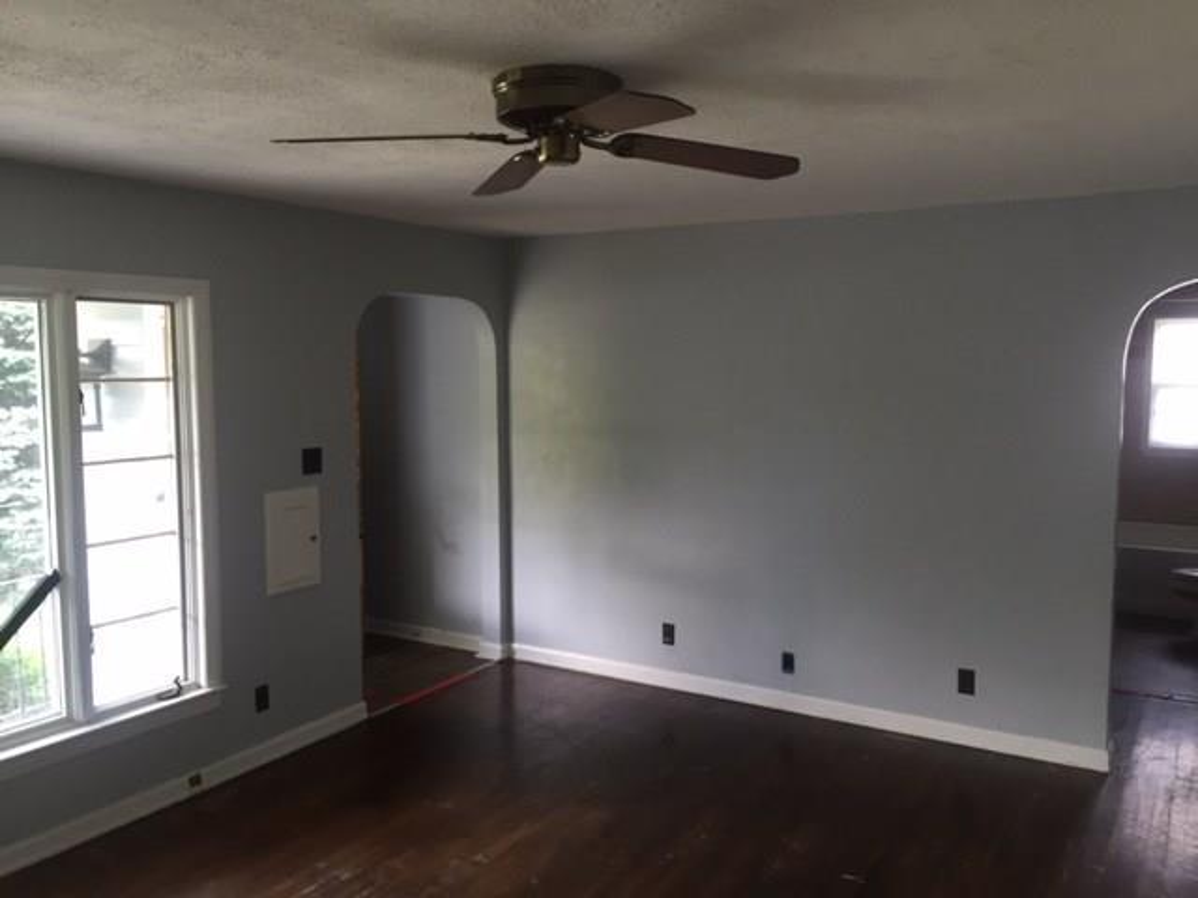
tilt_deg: -5.2
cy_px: 449
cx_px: 599
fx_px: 1004
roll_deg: -2.6
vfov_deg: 48.2
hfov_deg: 61.7
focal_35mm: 29
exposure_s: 1/30
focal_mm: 4.15
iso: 64
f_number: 2.2
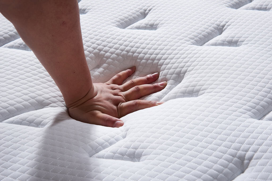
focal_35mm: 55
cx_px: 136
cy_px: 90
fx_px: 416
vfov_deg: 24.6
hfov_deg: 36.2
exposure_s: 1/100
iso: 160
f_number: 13
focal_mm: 55
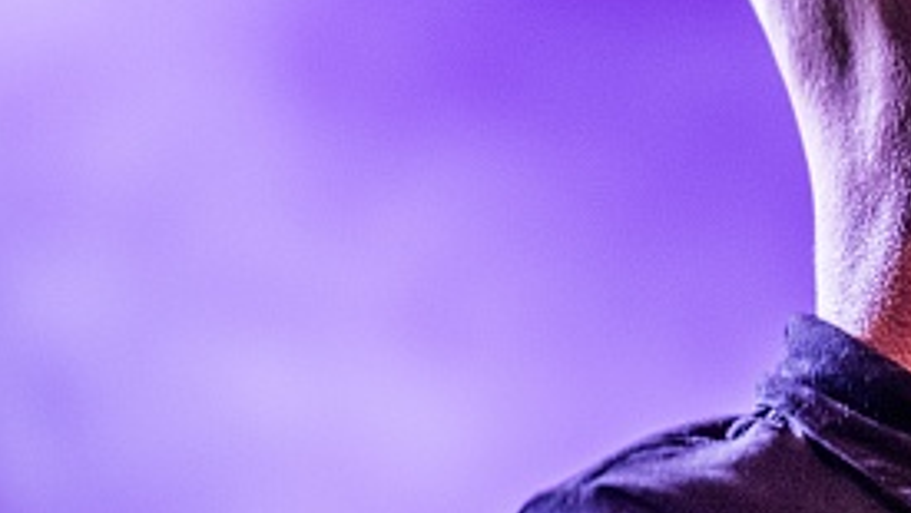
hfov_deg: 3.9
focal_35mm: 549
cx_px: 1186
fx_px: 13268
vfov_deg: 2.2
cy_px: 98
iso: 2500
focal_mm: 200
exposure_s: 1/80
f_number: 2.8
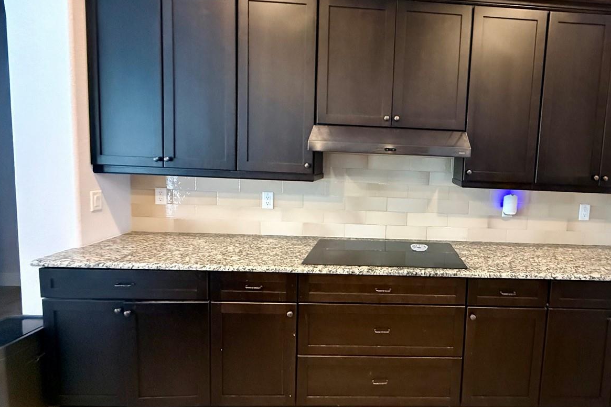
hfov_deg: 81.3
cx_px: 405
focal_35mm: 20
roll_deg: -1.8
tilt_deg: -4.3
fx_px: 339
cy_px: 184
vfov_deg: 61.8
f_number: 2.2
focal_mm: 2.22
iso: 1250
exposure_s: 1/60
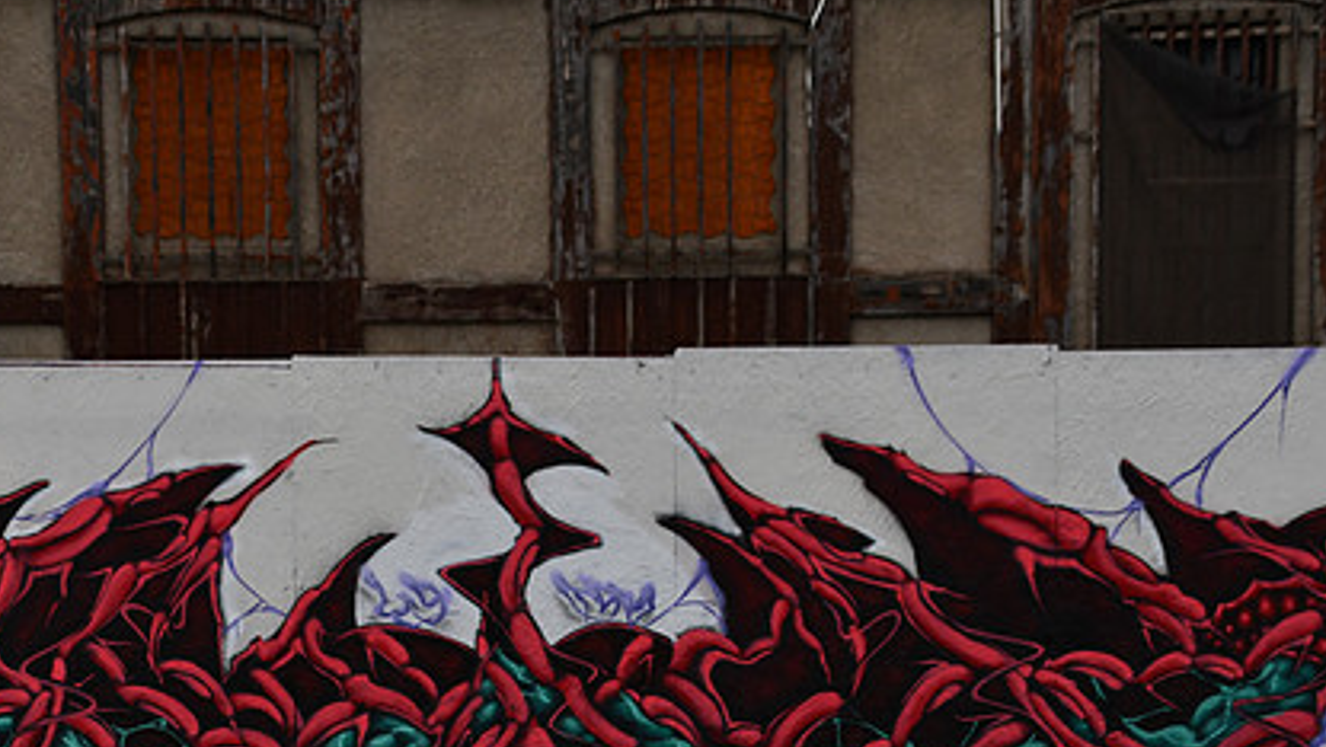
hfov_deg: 21.1
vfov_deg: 12.0
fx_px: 3553
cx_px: 550
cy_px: 592
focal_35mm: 101
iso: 200
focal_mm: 46
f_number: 6.3
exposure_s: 1/250
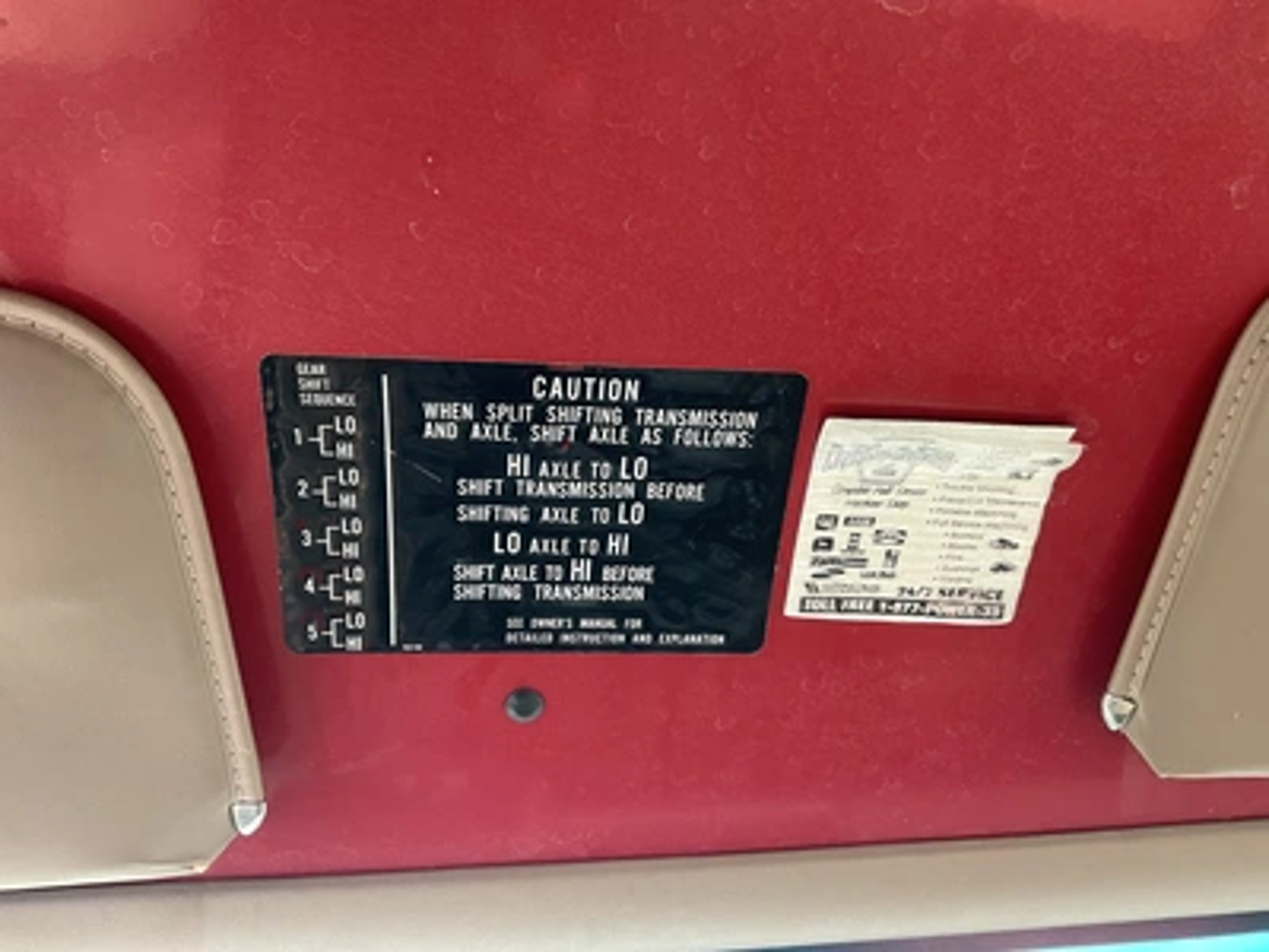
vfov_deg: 48.2
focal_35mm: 29
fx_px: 1063
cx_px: 634
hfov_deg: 61.7
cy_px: 476
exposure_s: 1/60
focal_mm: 3
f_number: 1.8
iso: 100
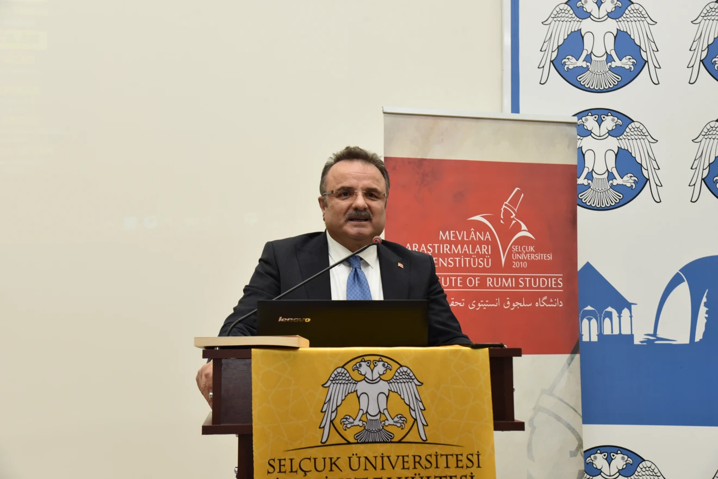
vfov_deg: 23.4
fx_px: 1157
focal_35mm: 58
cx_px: 359
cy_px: 240
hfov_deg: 34.5
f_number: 8
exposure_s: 1/80
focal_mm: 58
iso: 1600
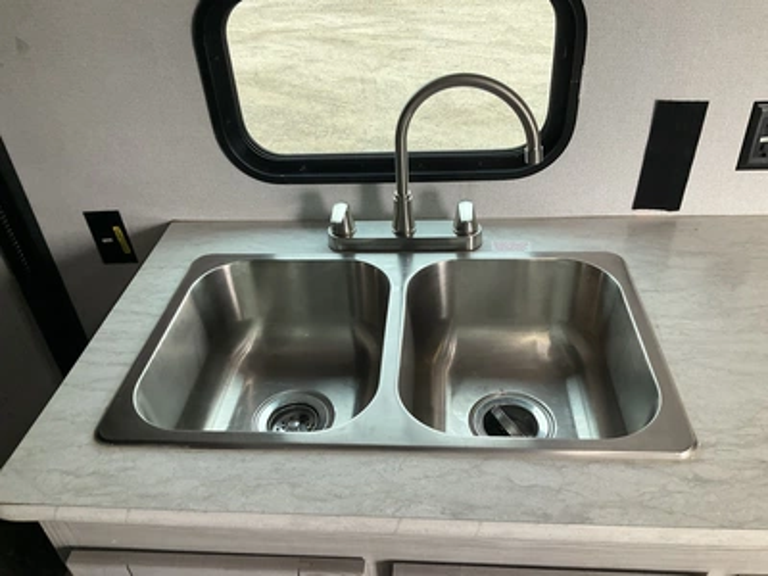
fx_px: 643
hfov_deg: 61.7
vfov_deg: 48.2
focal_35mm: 29
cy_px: 288
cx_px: 384
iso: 80
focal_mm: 3
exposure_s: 1/60
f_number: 1.8
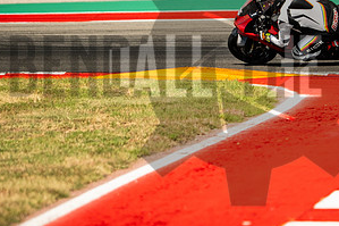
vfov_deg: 1.7
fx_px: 7670
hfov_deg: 2.5
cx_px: 248
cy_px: 68
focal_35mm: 815
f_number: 2.8
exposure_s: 1/2500
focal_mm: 280
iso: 320
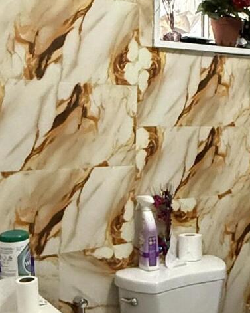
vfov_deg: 32.4
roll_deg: -1.5
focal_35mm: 58
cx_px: 242
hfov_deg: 25.1
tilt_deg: -6.3
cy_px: 175
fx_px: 536
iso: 800
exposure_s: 1/60
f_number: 2.2
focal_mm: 2.22
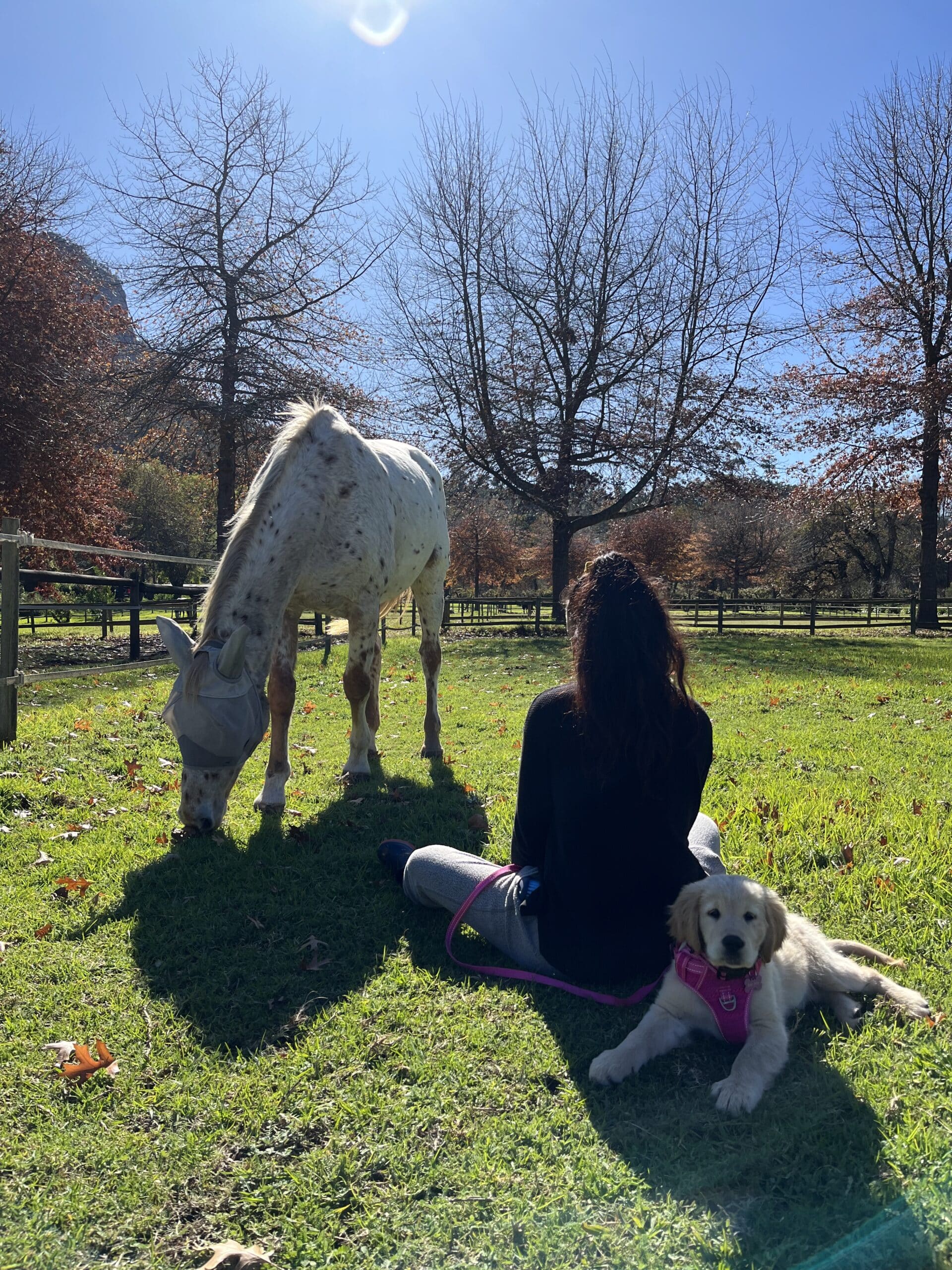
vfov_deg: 67.3
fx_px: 953
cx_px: 476
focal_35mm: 26
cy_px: 635
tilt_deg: -1.6
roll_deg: -1.2
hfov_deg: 53.1
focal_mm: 5.1
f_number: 1.6
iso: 50
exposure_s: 1/2755
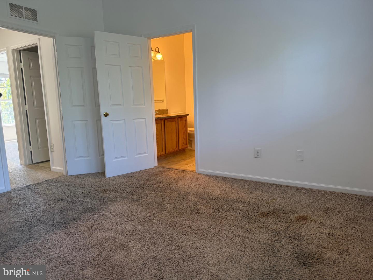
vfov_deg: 56.8
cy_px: 140
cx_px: 186
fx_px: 259
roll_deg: +2.1
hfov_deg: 71.6
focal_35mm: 24
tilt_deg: -8.8
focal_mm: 6.76
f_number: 1.78
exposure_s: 1/60
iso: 160
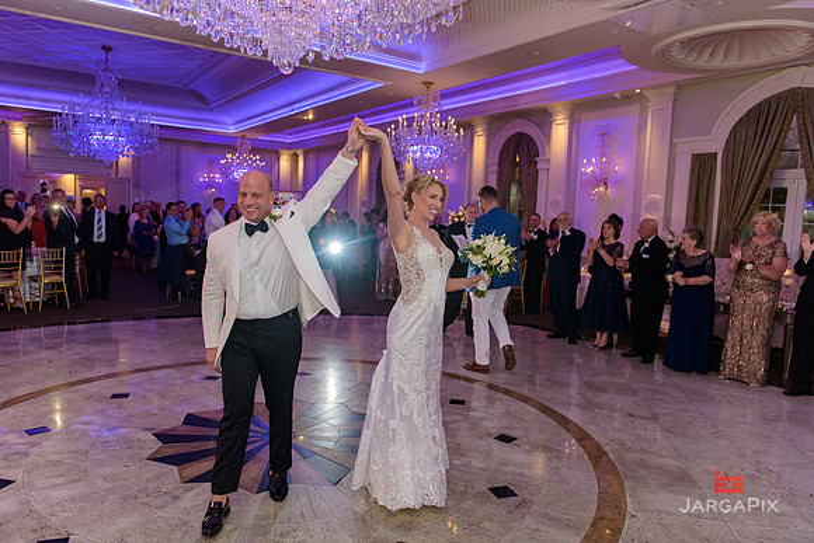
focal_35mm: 26
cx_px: 407
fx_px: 588
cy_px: 272
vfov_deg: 49.6
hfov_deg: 69.4
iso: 1600
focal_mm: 26
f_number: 3.2
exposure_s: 1/125
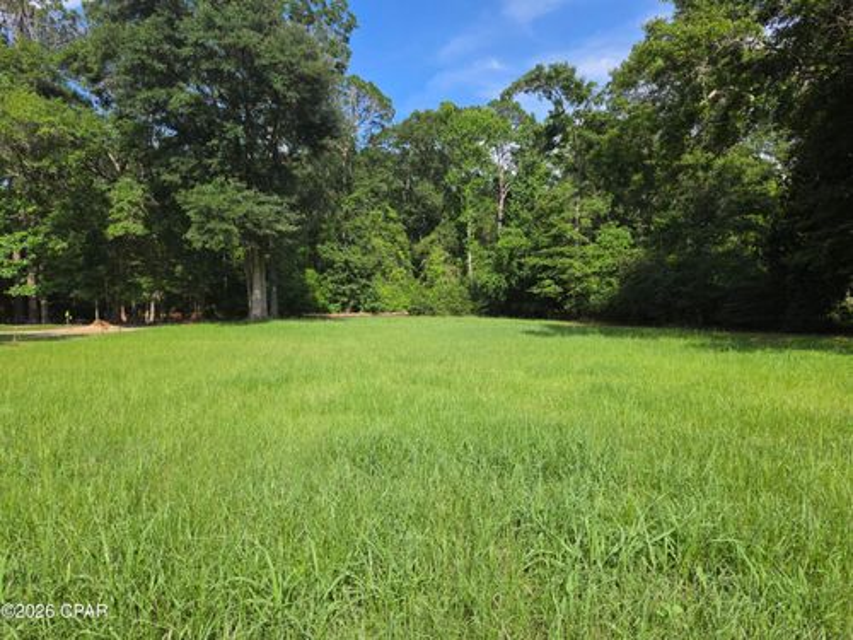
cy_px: 320
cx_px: 426
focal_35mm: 23
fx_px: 567
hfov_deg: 73.9
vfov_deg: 58.9
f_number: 1.7
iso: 80
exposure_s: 1/4434
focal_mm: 6.25
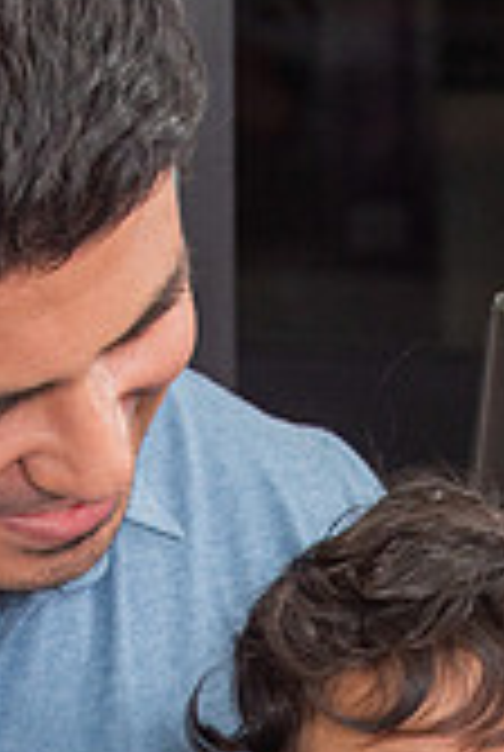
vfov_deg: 7.2
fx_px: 5897
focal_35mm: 282
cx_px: 389
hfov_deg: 4.9
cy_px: 1004
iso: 200
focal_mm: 70
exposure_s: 1/125
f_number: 5.6
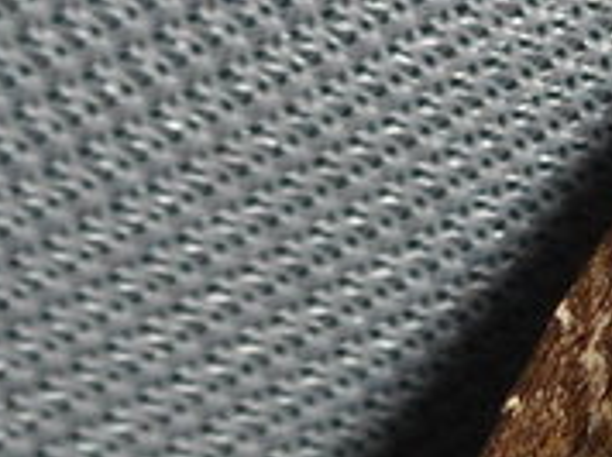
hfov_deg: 11.3
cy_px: 79
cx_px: 1119
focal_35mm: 163
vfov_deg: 9.1
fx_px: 2878
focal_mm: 6
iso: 80
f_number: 11.9
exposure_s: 1/30
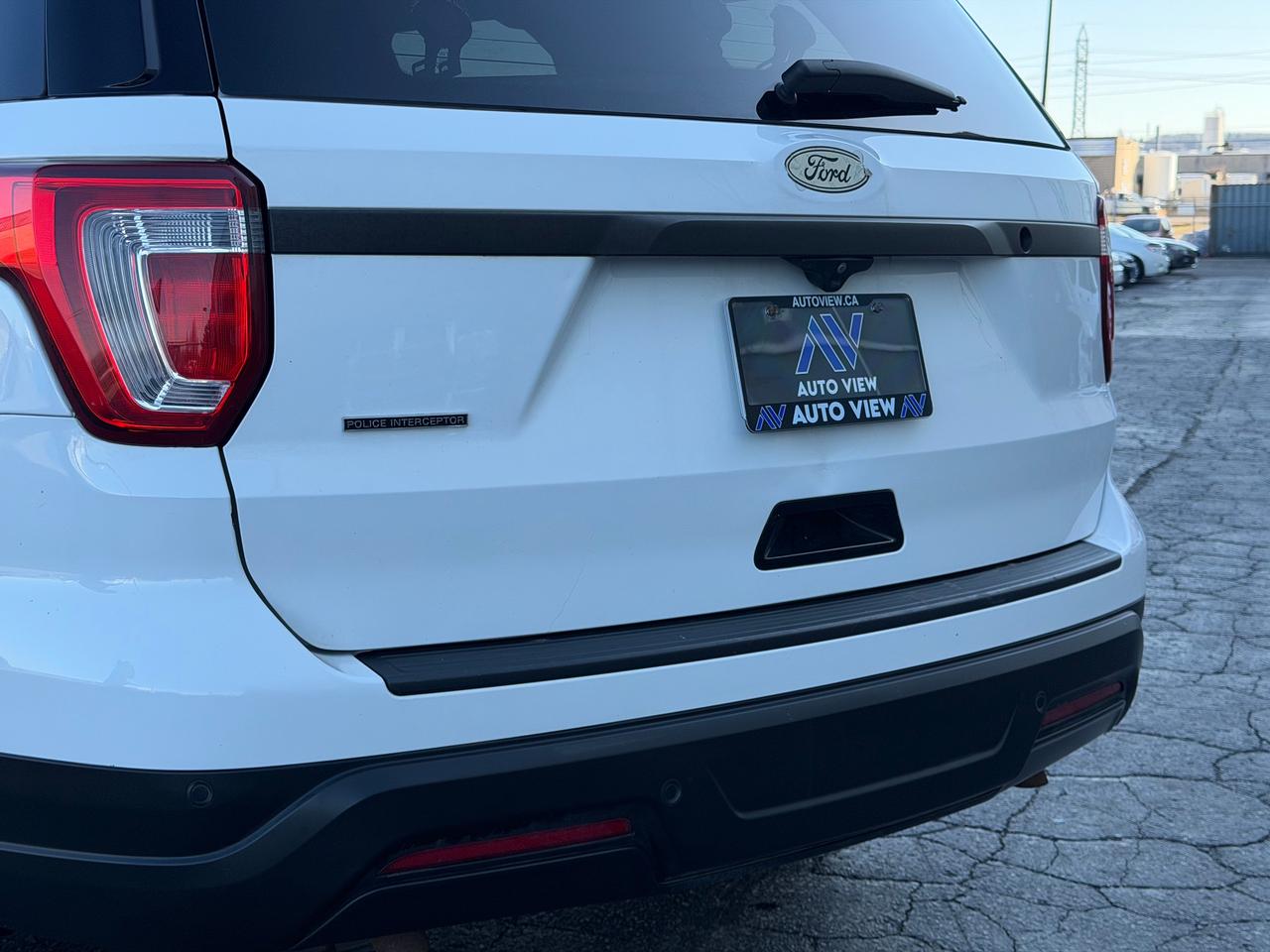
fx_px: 1761
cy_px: 476
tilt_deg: -7.8
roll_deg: +0.1
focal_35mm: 48
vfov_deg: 30.3
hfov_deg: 39.7
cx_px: 635
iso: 64
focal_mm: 6.76
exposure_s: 1/810
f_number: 1.78
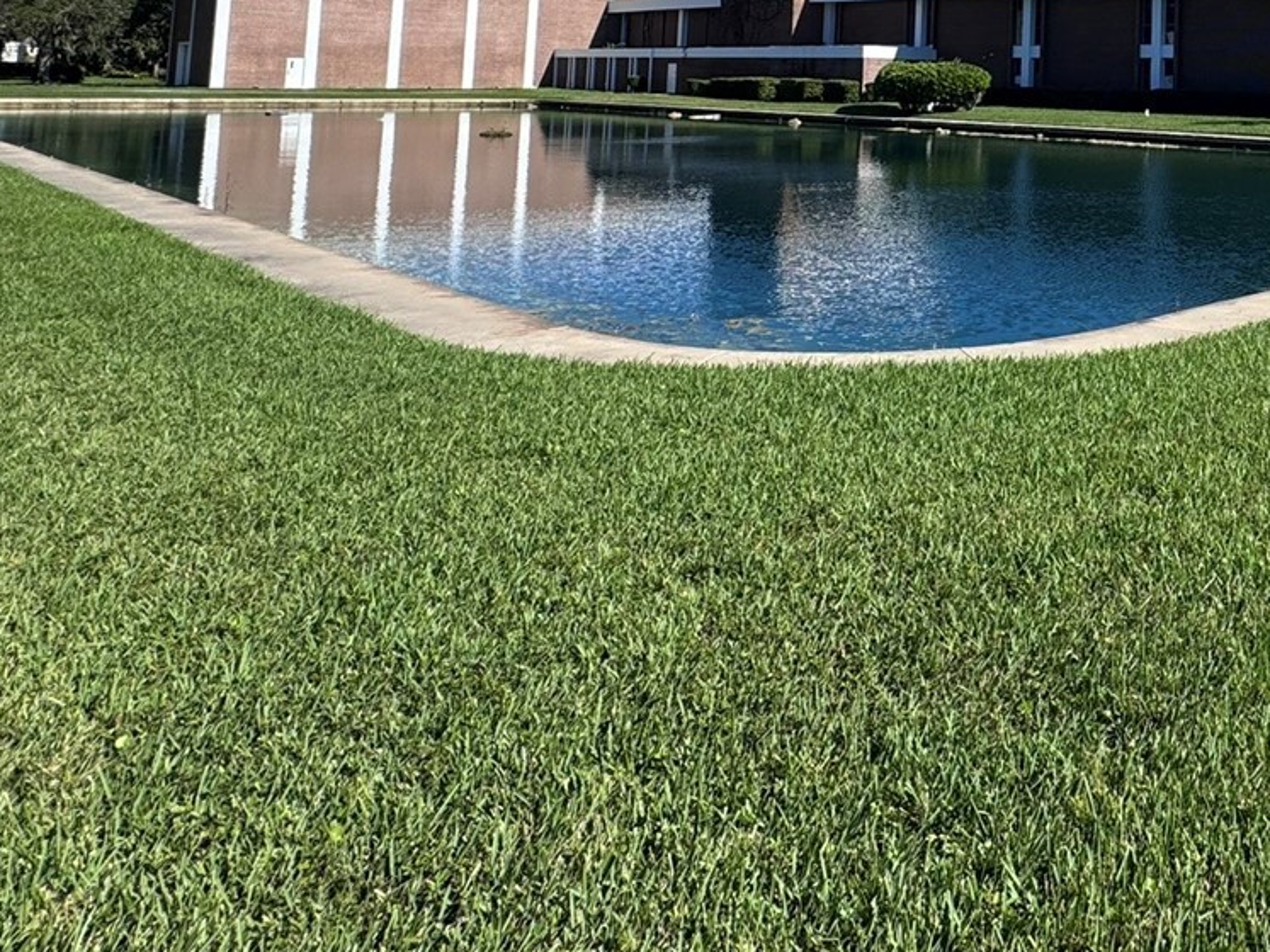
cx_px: 1183
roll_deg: -1.6
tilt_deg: +4.1
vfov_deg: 40.9
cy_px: 2
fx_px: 1100
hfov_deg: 51.6
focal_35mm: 30
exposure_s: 1/1637
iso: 50
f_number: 2.2
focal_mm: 2.22
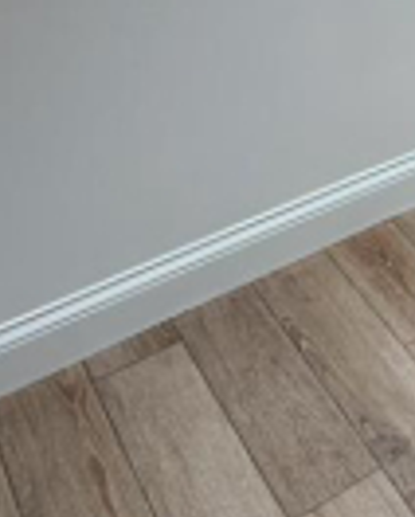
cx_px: 828
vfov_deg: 23.8
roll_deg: -2.8
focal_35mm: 69
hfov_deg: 16.7
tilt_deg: -17.0
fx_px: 1057
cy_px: -172
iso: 50
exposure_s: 1/120
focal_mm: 2.22
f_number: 2.2
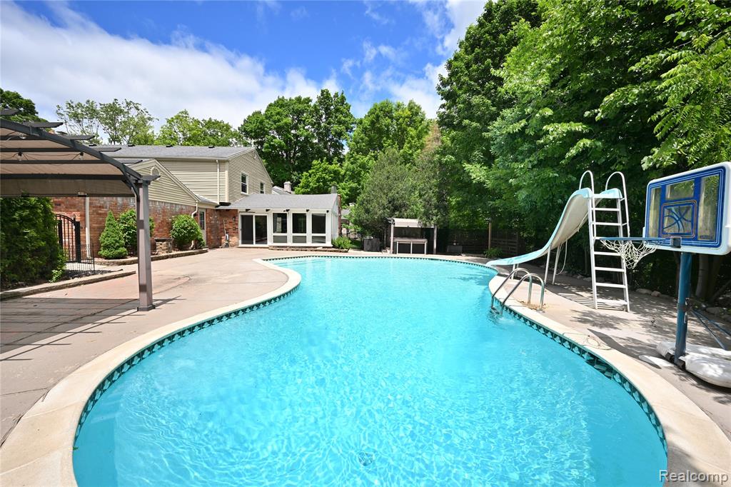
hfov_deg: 104.3
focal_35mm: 14
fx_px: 284
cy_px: 244
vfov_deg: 81.2
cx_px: 366
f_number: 10
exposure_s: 1/200
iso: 100
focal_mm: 14
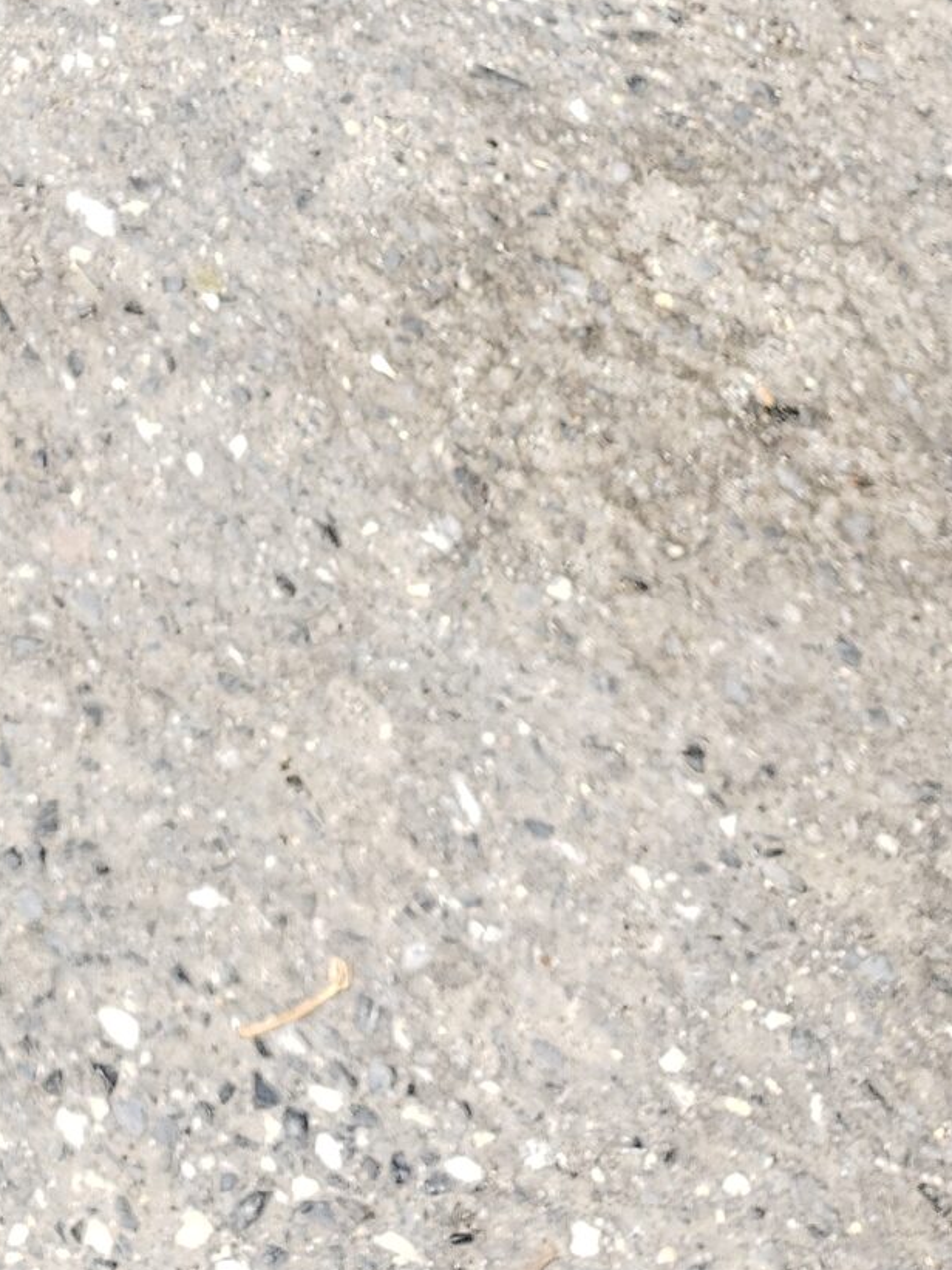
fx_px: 2972
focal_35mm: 81
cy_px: -403
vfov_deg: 21.7
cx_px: -329
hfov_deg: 17.0
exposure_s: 1/1019
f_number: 1.5
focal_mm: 4.3
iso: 50
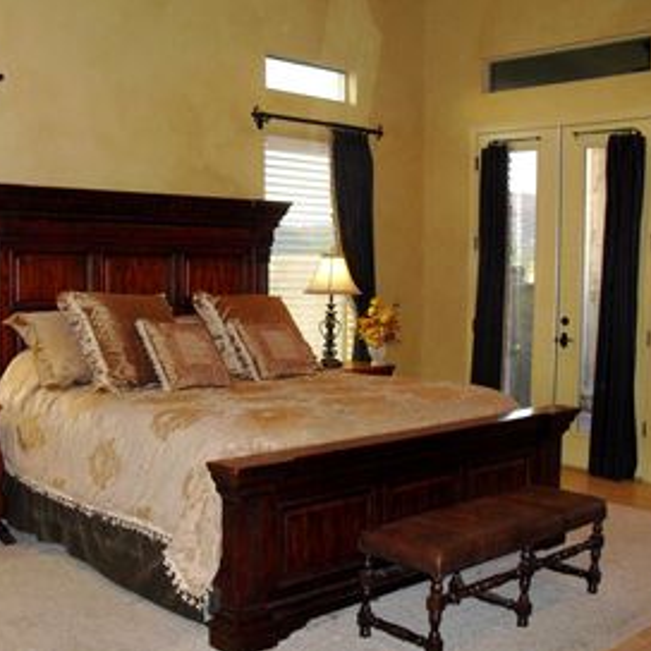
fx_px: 915
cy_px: 328
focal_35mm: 43
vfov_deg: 39.2
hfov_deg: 38.9
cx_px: 249
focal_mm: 6.3
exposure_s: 1/60
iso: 400
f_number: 3.1
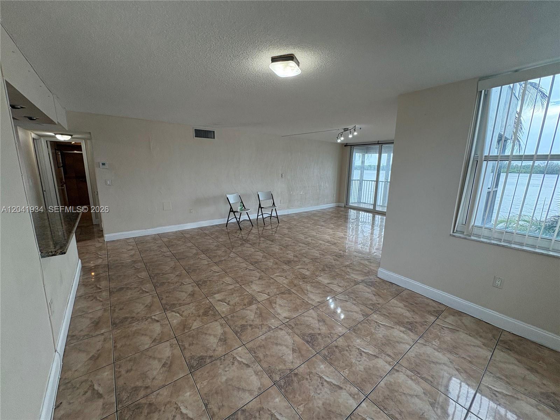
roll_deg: -0.9
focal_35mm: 14
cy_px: 210
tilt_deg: -10.4
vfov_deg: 85.7
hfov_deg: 102.1
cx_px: 280
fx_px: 226
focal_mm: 2.22
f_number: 2.2
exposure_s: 1/120
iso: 125
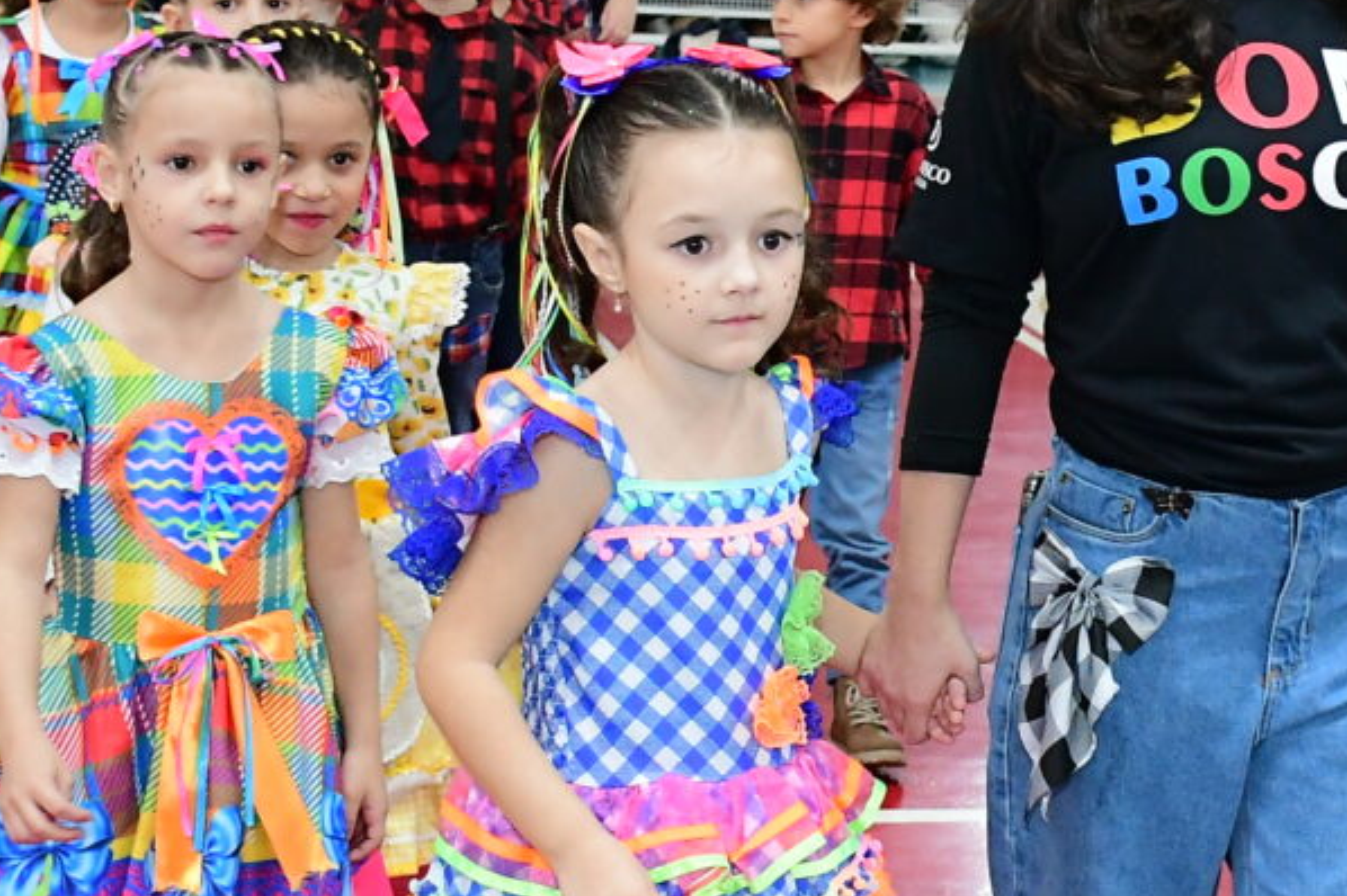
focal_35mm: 106
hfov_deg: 19.0
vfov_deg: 12.9
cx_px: 1189
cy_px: 434
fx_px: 3964
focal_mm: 22
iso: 3200
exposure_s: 1/200
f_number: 4.5
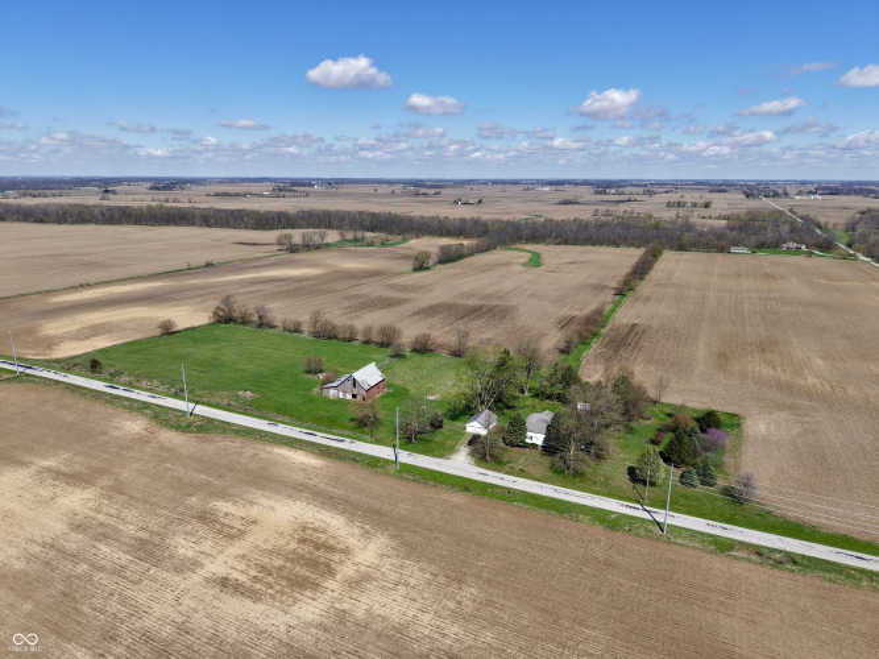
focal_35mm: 24
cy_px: 330
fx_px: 609
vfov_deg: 56.8
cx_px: 440
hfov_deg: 71.6
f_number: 1.8
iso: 100
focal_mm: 8.67
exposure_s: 1/4000
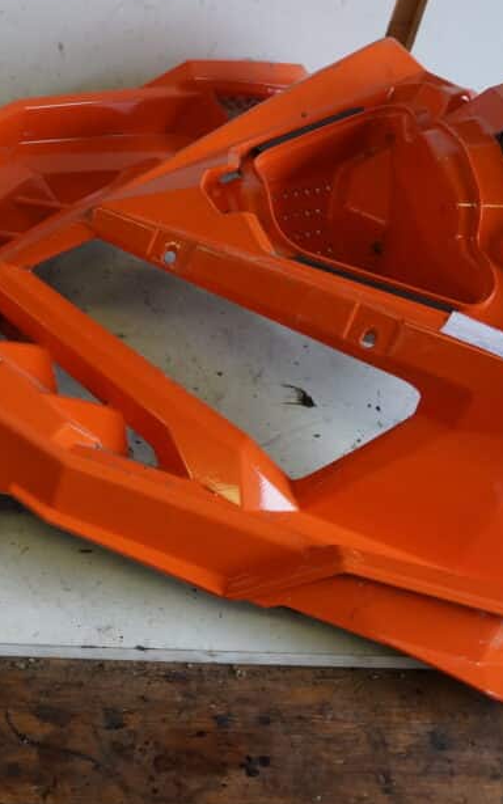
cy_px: 363
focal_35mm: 51
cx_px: -24
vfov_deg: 39.5
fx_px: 1118
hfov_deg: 24.0
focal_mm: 20
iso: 500
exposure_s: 1/60
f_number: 4
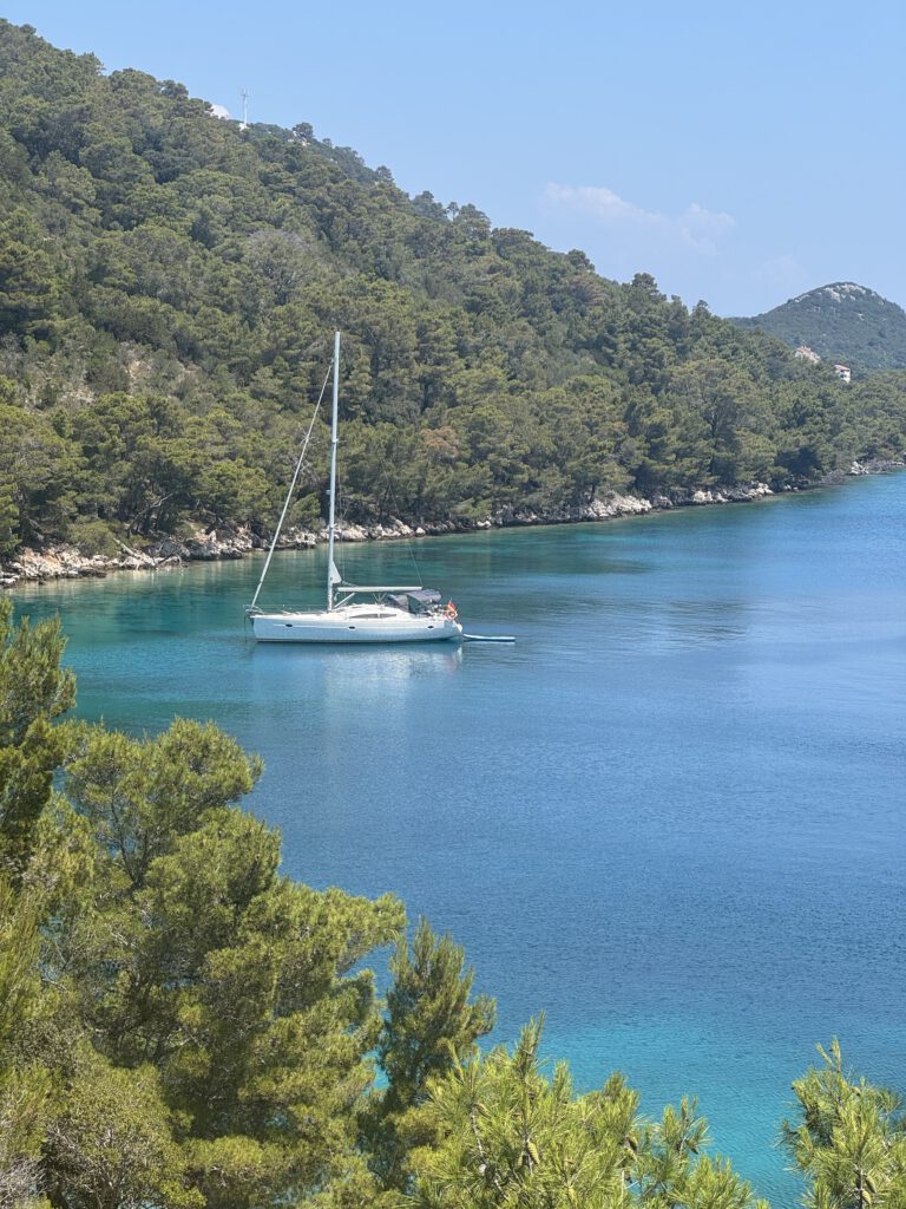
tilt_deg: -1.5
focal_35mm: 77
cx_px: 453
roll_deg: -0.7
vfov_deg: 25.3
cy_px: 604
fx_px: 2687
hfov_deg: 19.1
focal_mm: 9
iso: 25
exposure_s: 1/652
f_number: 2.8
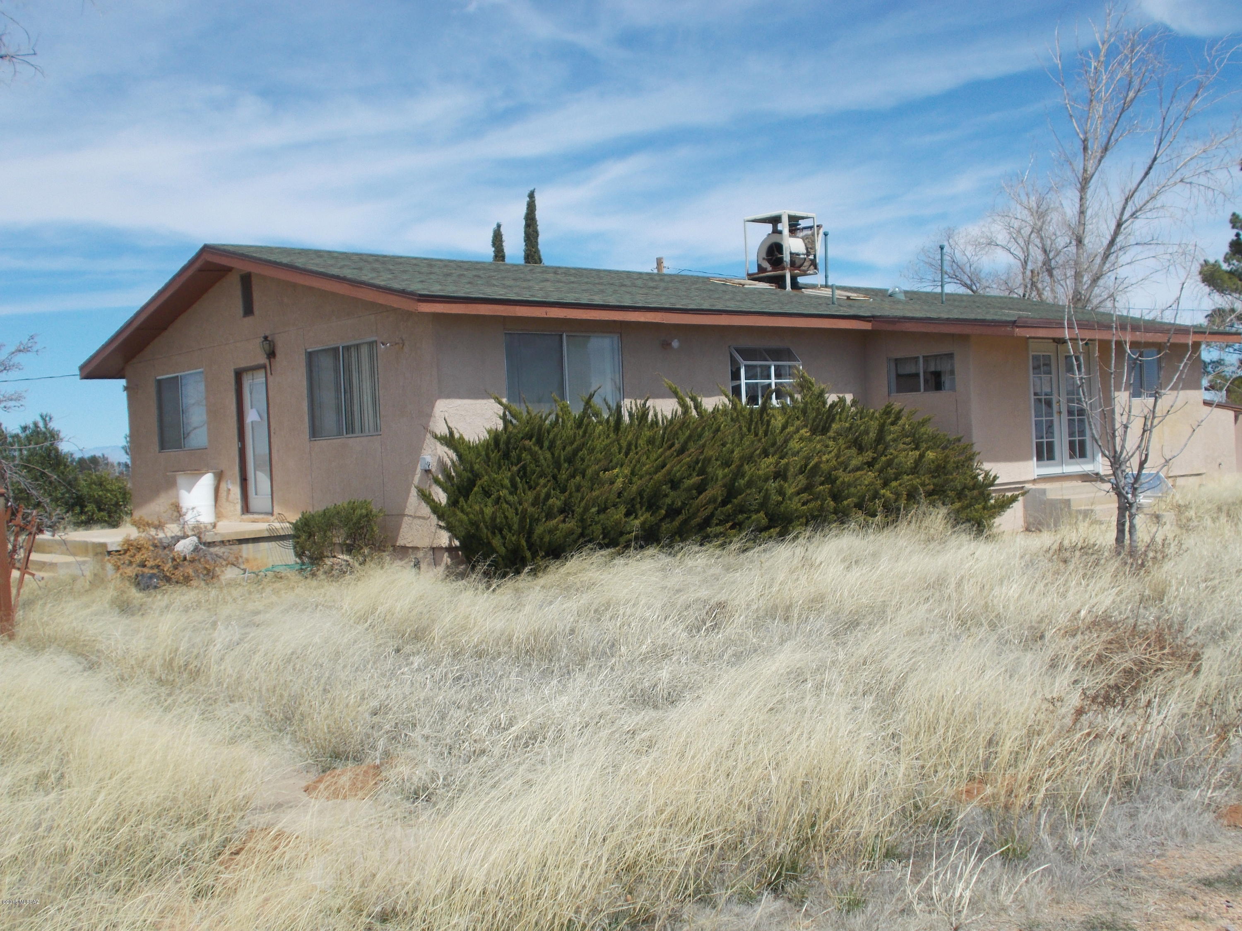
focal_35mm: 39
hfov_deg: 47.9
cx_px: 621
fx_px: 1399
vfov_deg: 36.8
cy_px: 466
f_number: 9.8
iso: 80
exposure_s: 1/160
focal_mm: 6.9
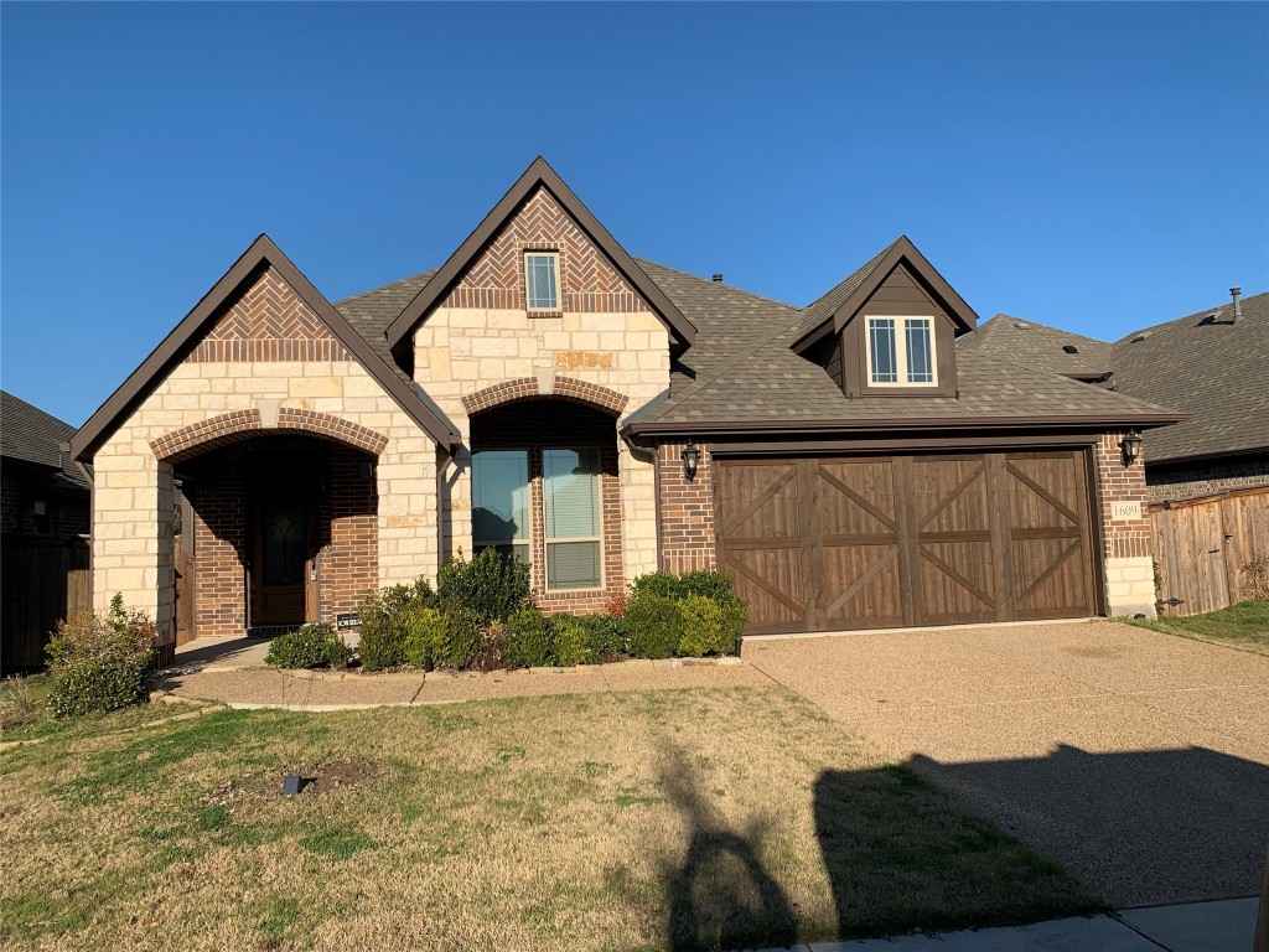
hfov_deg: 67.3
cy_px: 476
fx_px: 953
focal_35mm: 26
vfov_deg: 53.1
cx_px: 634
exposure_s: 1/2611
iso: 25
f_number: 1.8
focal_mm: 4.25
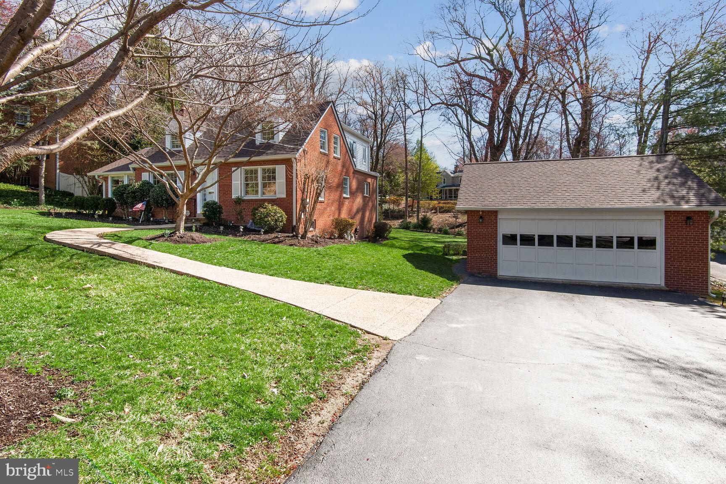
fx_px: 323
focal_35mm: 16
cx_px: 363
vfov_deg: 73.7
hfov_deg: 96.7
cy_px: 242
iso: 200
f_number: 8
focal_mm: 16
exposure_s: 1/500
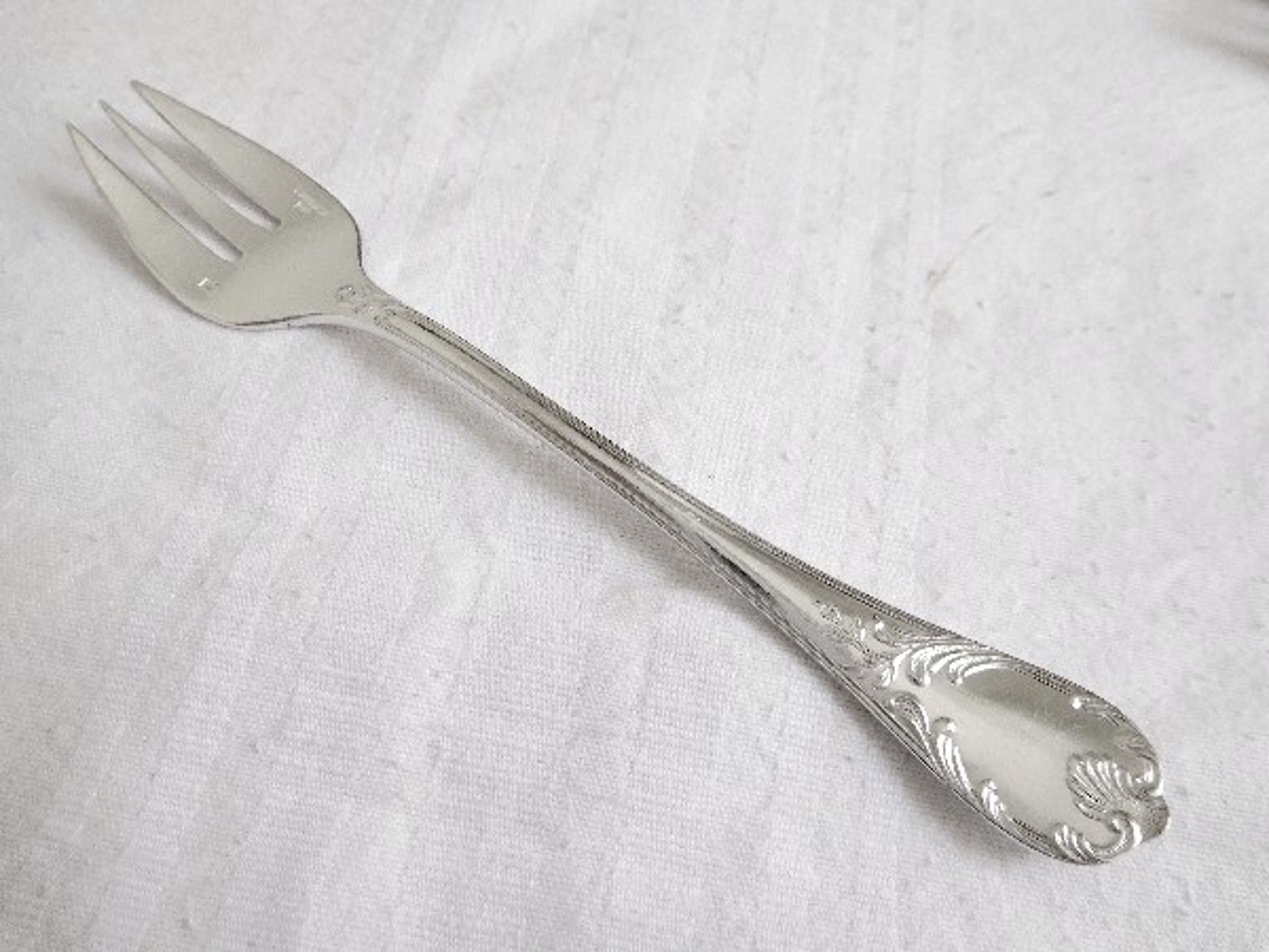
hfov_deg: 69.4
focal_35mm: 25
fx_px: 916
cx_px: 634
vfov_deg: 54.9
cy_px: 476
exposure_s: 1/200
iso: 200
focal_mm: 4.5
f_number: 3.4
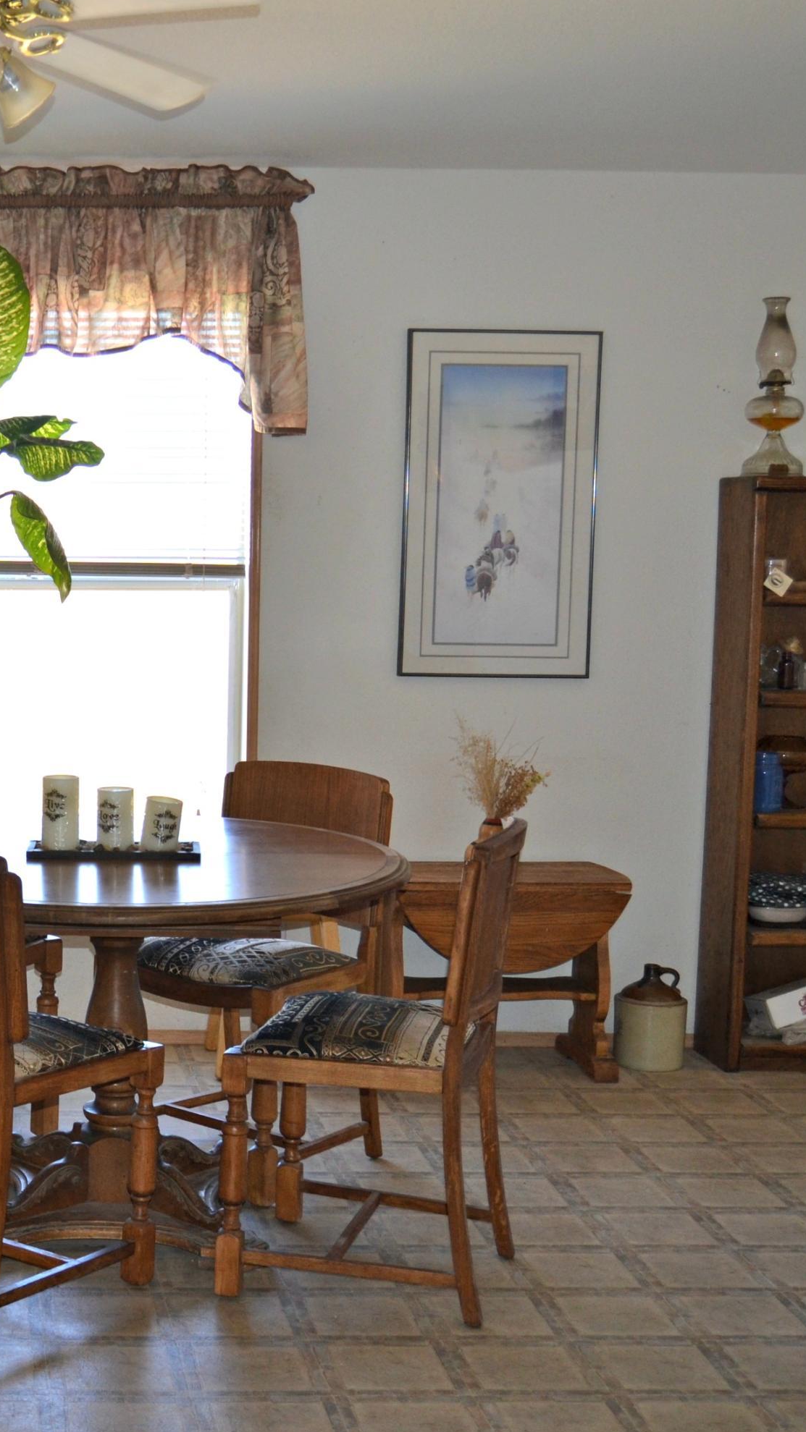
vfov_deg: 38.0
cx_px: -69
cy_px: 712
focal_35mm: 55
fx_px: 2082
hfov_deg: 20.9
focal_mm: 23
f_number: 4
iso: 400
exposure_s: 1/100
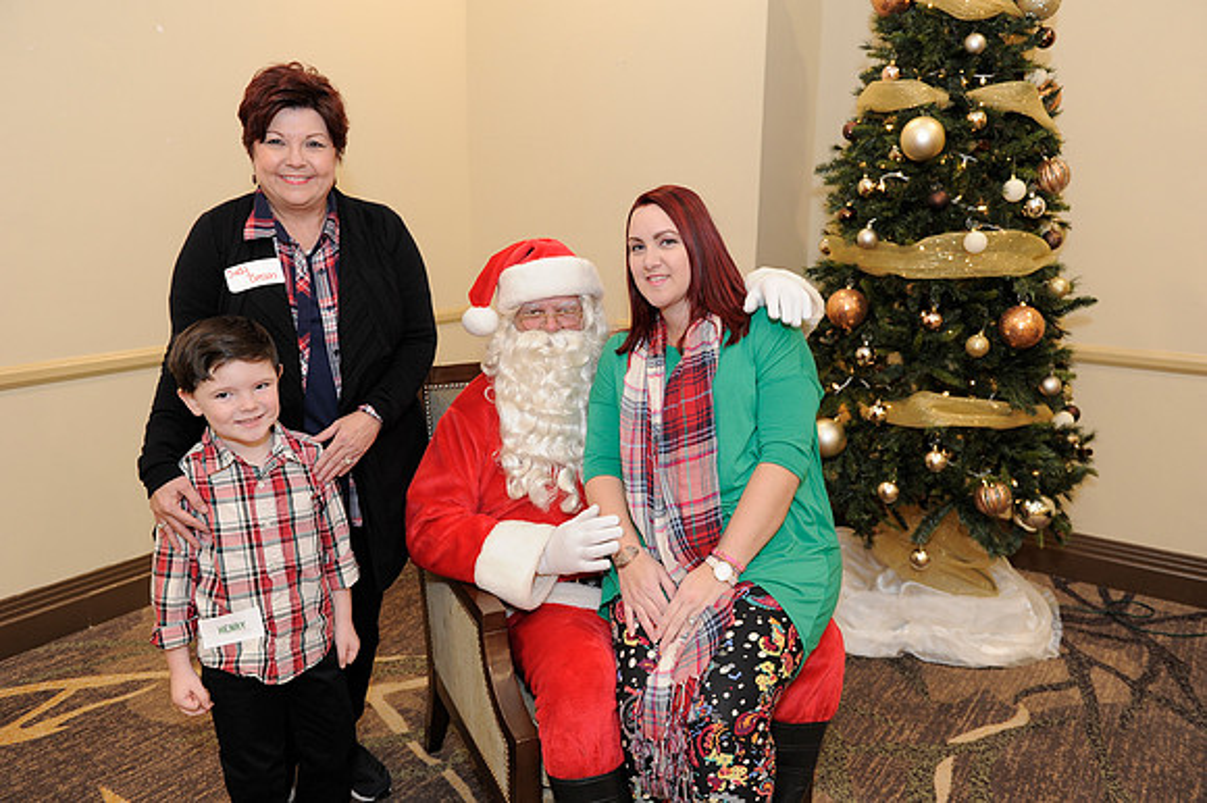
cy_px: 402
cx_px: 604
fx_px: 905
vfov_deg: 47.9
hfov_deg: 67.4
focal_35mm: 27
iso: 1600
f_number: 4
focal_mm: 27
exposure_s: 1/100
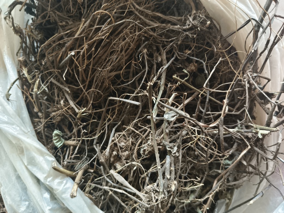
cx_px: 142
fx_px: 205
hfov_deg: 69.4
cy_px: 106
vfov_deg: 54.9
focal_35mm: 25
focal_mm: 4.84
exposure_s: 1/33.3
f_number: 1.79
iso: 1856
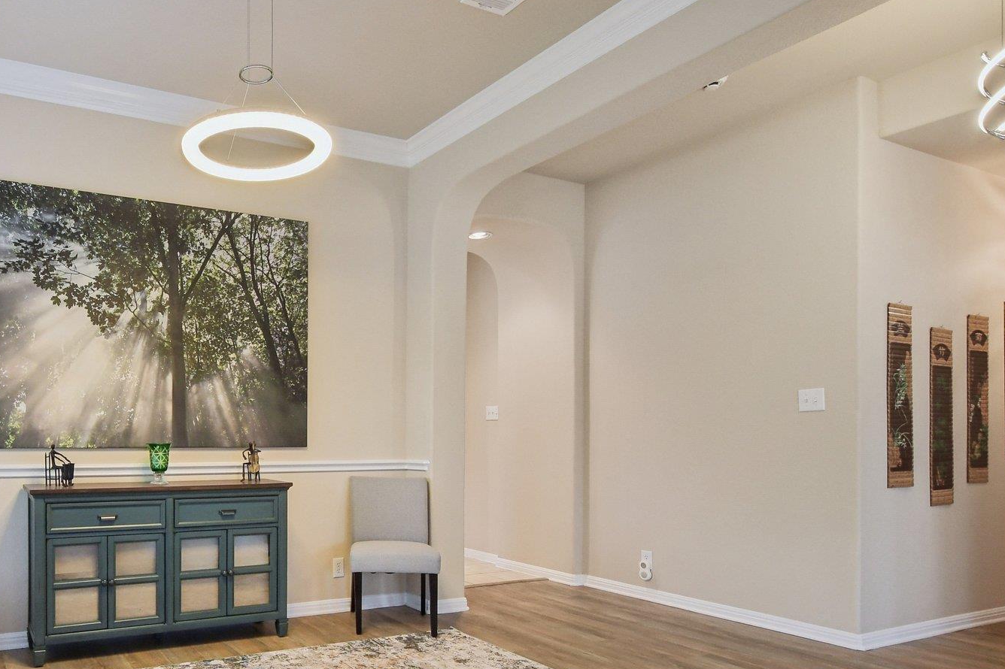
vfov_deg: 54.7
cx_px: 246
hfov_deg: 70.7
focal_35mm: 23
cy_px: 399
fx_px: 642
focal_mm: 10
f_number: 8
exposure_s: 1/10
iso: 400
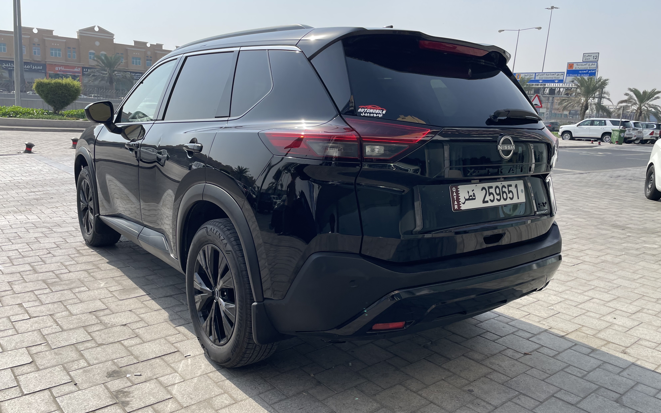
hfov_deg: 66.5
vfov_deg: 44.5
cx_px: 327
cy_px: 217
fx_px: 504
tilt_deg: -11.8
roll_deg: -4.1
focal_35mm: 28
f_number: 1.6
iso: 32
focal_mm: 4.2
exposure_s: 1/3040
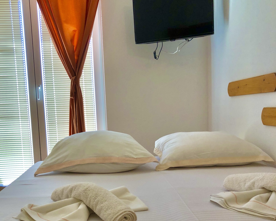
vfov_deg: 39.7
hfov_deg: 49.1
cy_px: 144
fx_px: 302
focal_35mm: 37
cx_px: 136
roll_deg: +2.0
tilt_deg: -6.2
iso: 32
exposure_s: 1/100
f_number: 1.8
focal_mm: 3.99
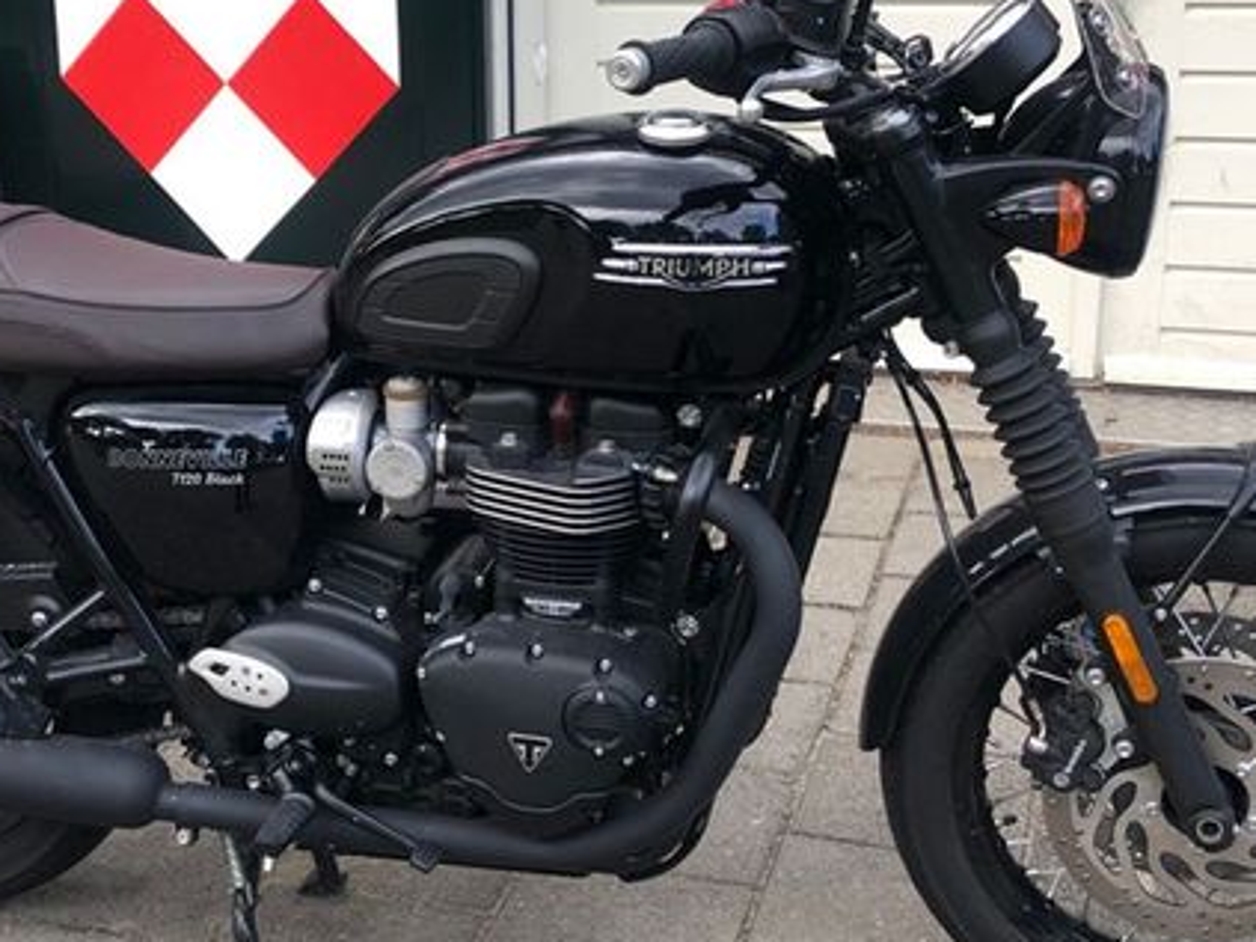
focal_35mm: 53
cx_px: 496
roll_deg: +2.0
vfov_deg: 27.5
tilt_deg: -15.6
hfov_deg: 36.0
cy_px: 478
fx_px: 1922
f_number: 1.8
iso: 32
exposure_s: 1/100
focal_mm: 3.99
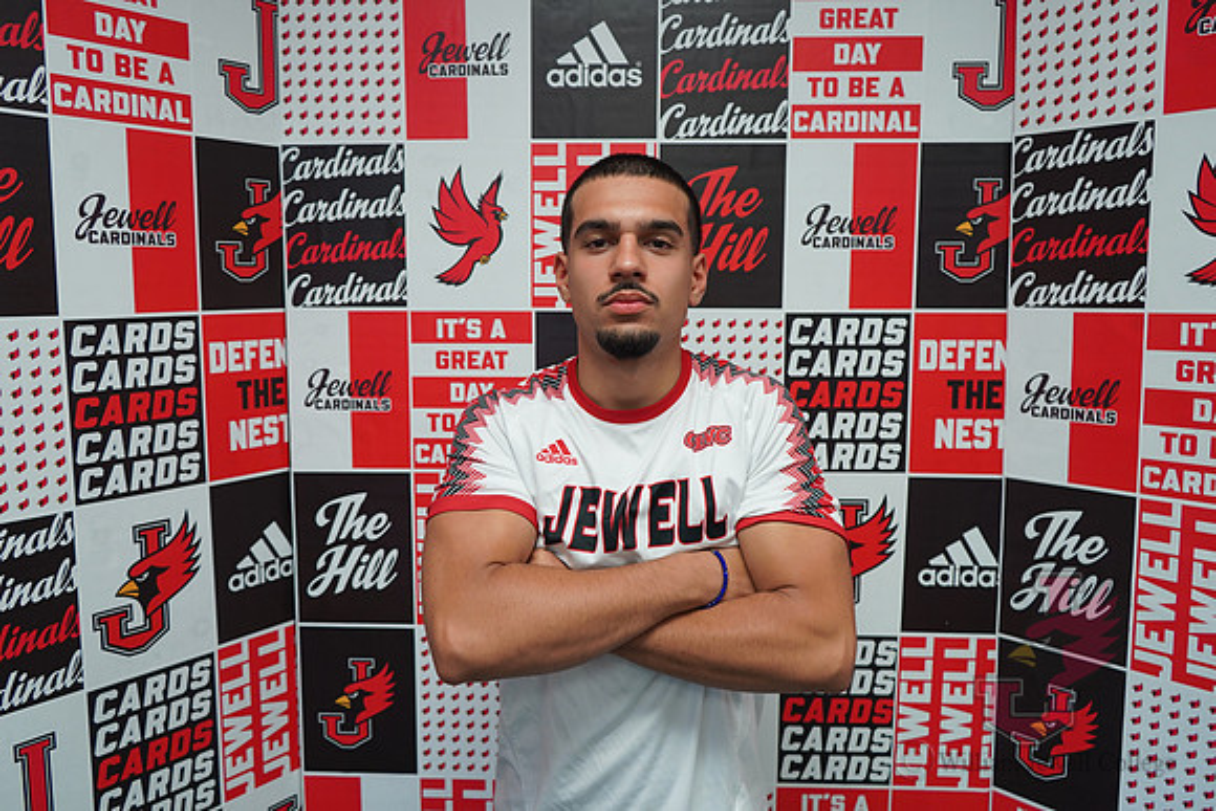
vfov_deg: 46.4
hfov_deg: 65.5
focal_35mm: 28
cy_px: 406
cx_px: 608
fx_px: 946
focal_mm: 28
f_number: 4
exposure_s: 1/160
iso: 1000
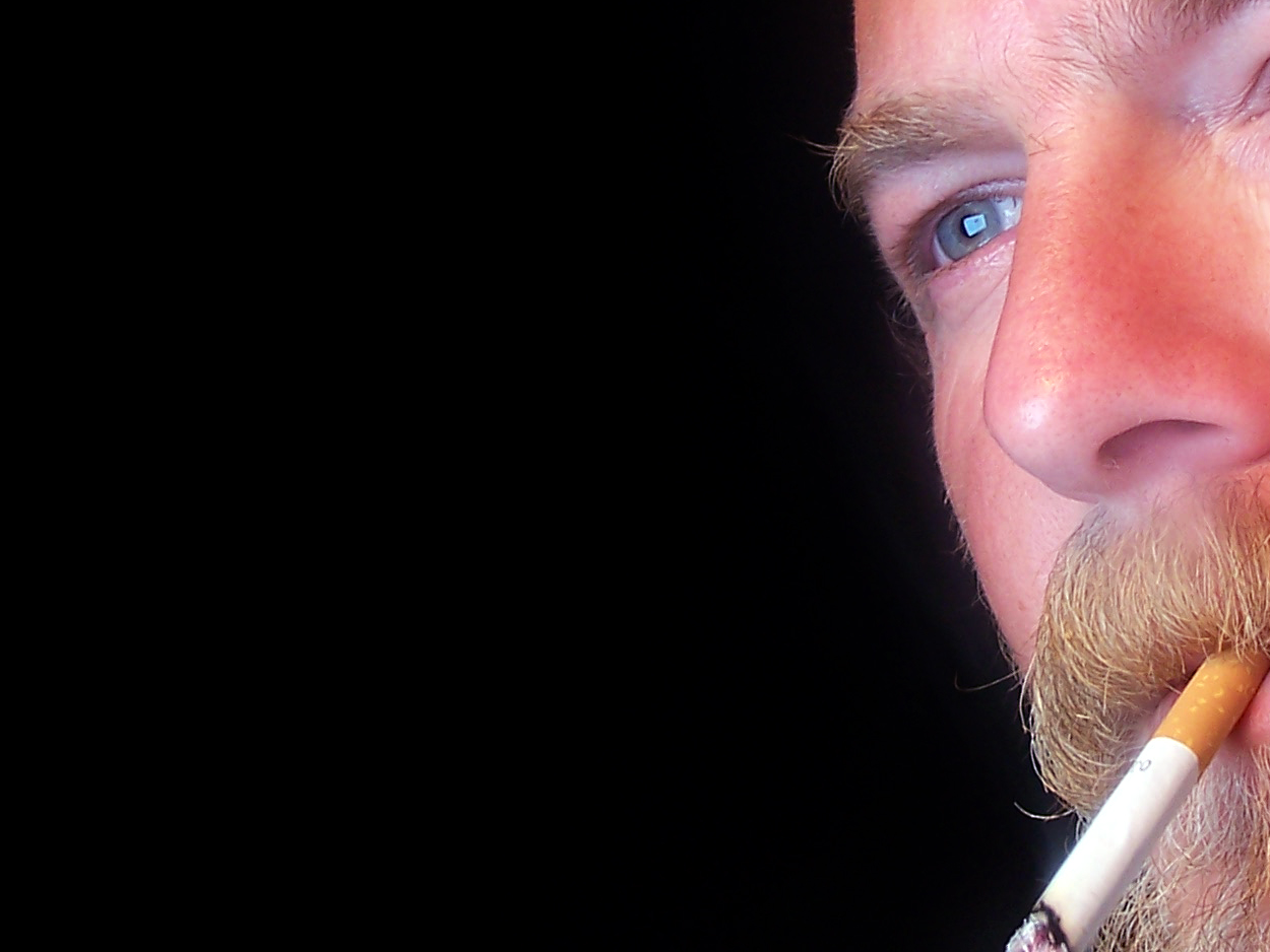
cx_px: 1041
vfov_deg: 15.7
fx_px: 3449
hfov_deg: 20.6
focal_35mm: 94
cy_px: 302
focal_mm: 8.5
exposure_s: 1.5
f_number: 3.6
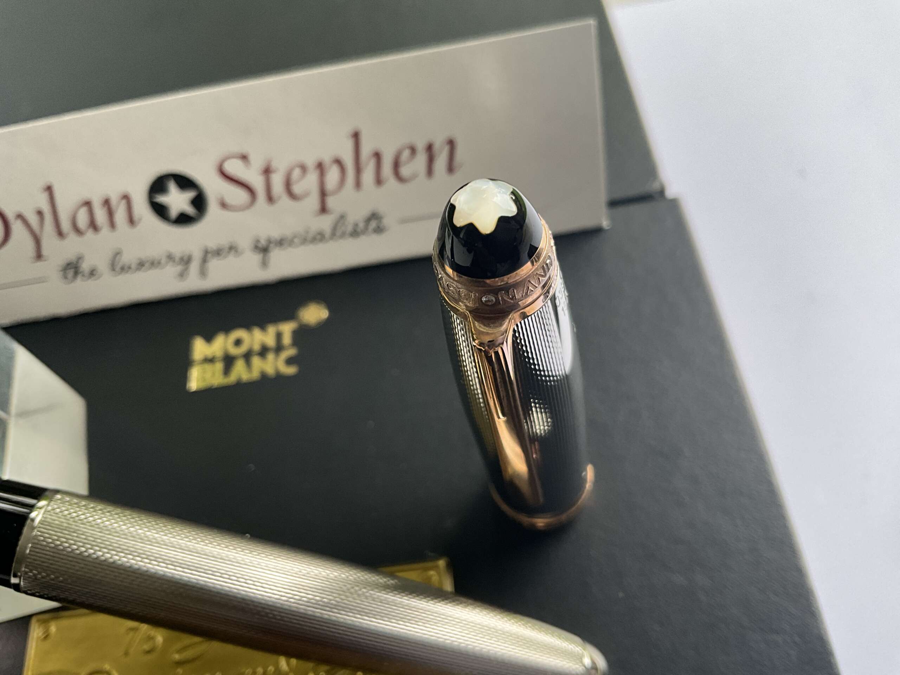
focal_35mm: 29
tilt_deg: -58.3
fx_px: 754
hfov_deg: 61.7
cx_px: 450
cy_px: 338
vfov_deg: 48.2
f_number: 1.8
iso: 50
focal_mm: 3
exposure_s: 1/122
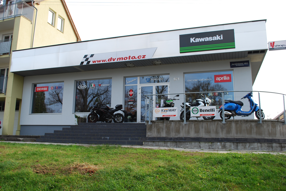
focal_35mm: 33
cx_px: 143
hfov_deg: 57.2
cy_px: 96
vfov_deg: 40.1
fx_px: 262
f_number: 5.6
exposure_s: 1/125
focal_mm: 22
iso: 110
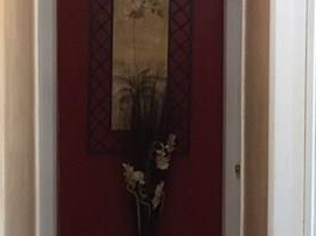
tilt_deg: -4.9
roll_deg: -2.1
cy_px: 141
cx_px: 192
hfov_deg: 17.9
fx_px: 1003
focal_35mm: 110
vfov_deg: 13.4
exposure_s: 1/15
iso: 64
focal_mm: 4.15
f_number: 2.2
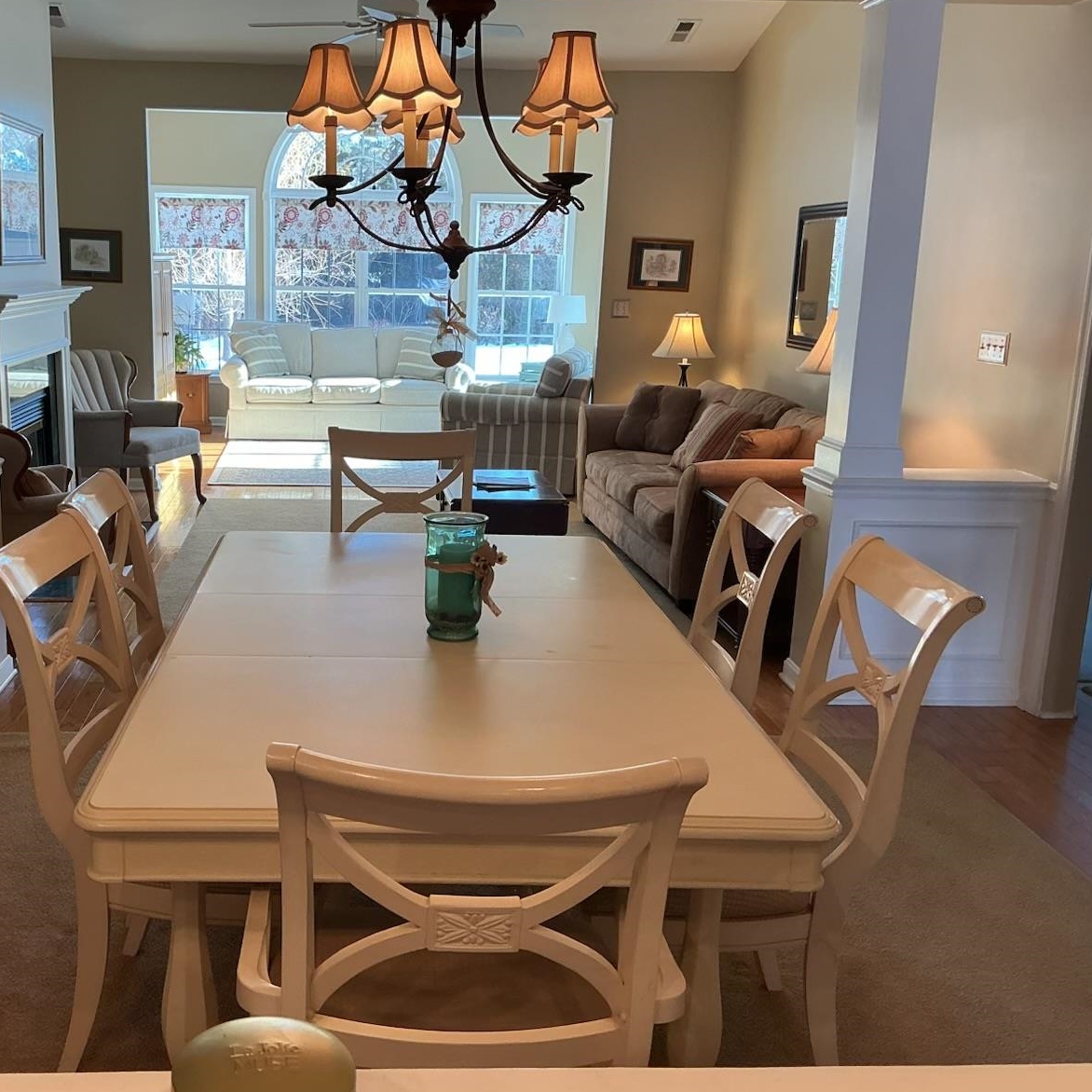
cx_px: 386
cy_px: 539
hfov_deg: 46.6
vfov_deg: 47.2
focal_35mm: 35
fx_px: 1249
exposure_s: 1/60
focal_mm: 3
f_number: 1.8
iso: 50
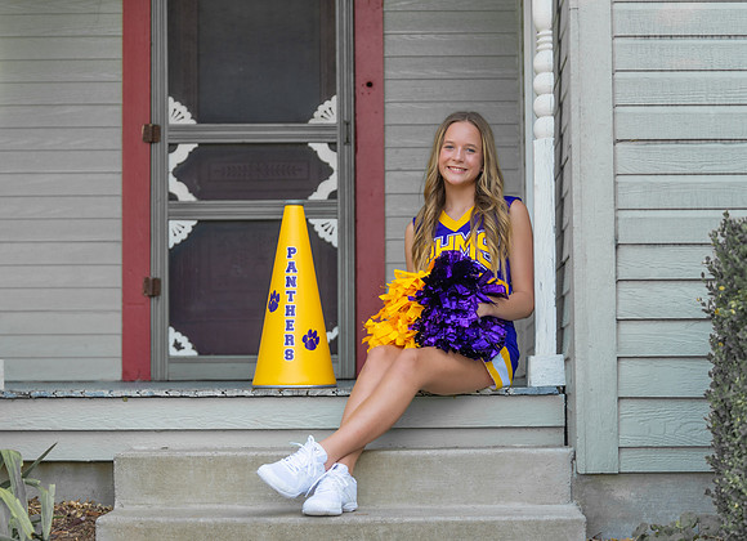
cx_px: 415
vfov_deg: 17.7
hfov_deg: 24.2
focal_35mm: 82
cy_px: 288
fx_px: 1739
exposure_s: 1/320
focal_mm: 70
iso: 160
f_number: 2.8
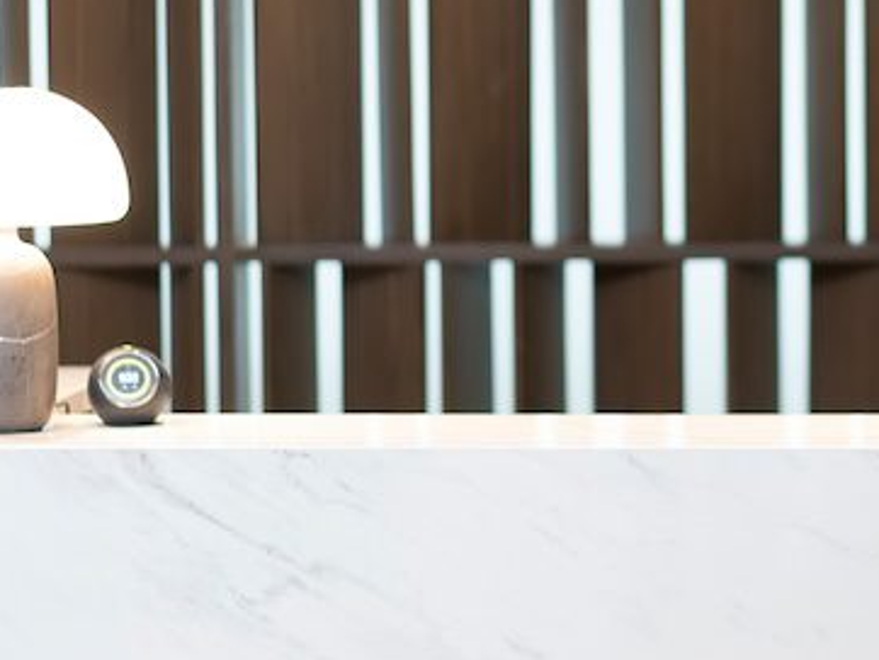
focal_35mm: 146
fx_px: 3710
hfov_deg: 13.3
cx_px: 898
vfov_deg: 10.2
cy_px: 254
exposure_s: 1/125
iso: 1000
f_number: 1.8
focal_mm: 55
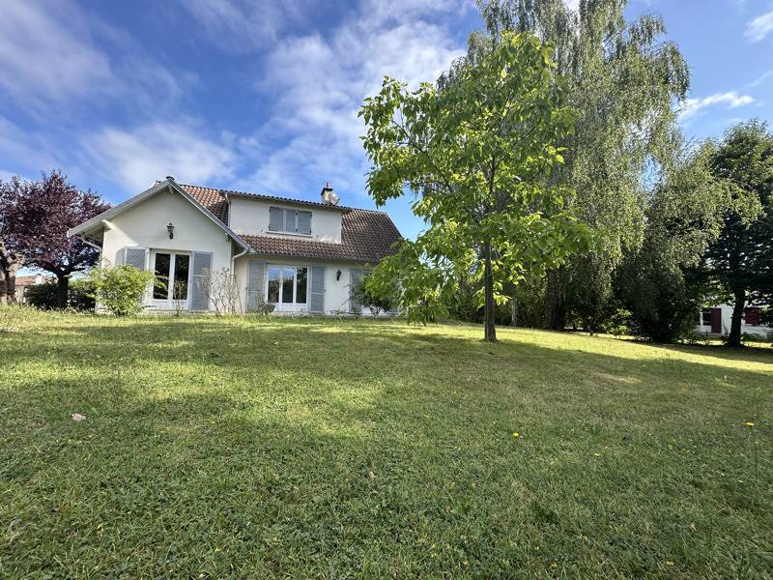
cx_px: 386
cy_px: 290
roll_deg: -1.4
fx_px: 313
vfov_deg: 85.7
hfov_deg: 102.1
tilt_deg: +4.9
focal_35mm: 14
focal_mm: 2.22
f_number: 2.2
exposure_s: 1/481
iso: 40
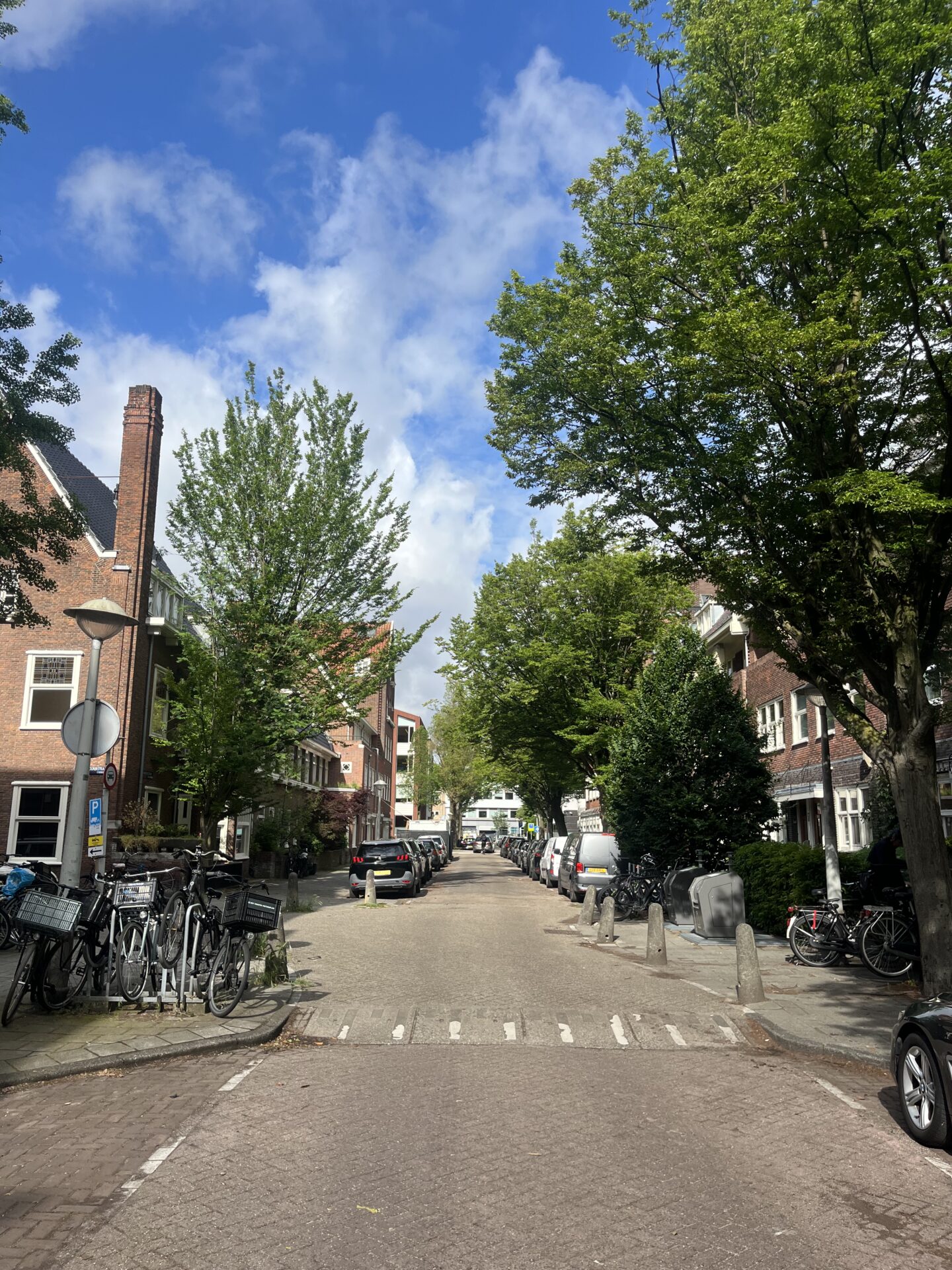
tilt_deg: +10.3
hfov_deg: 53.1
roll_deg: -1.4
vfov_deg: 67.3
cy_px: 635
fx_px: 953
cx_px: 476
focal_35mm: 26
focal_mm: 5.1
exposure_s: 1/2410
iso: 50
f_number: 1.6
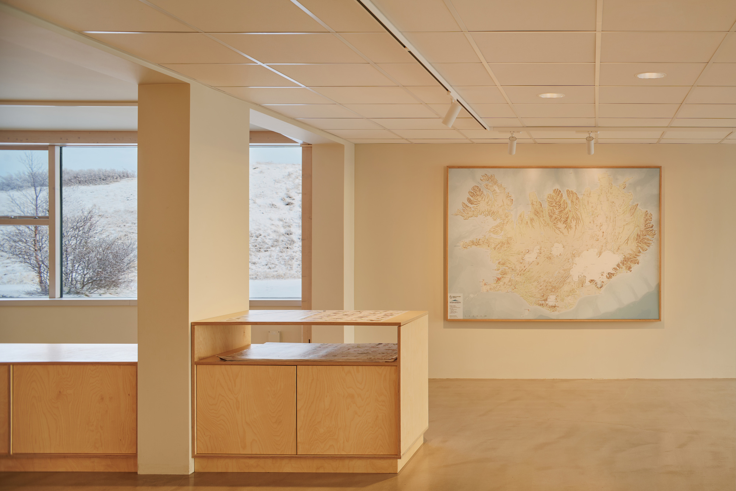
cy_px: 246
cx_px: 368
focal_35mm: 35
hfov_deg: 54.4
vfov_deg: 37.8
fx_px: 715
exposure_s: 1/2
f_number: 2.8
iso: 64
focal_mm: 35
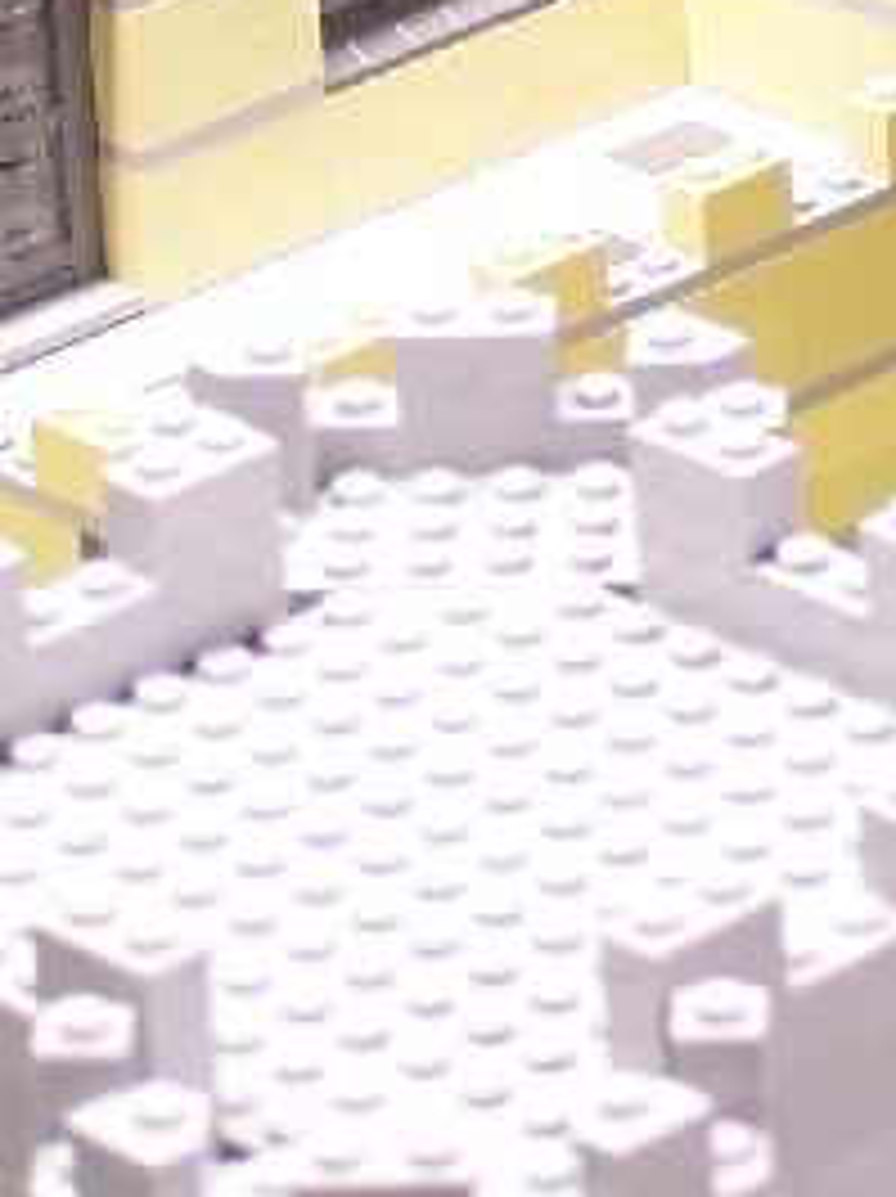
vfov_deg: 6.1
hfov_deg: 4.7
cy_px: -994
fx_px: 10923
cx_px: 1477
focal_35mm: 316
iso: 80
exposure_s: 1/3
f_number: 3.2
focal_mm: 13.7
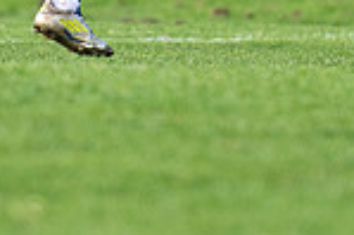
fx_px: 15883
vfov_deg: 0.8
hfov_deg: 1.3
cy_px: -326
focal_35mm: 1617
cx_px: 102
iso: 320
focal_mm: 200
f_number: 2.8
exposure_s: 1/1600
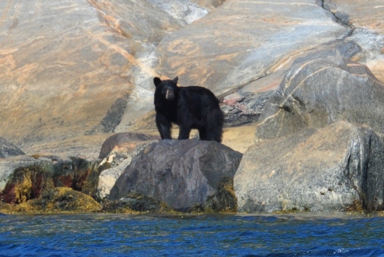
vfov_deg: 3.1
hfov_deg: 4.6
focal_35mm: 445
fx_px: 4751
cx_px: 176
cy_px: 126
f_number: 14
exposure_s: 1/400
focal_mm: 270
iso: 400
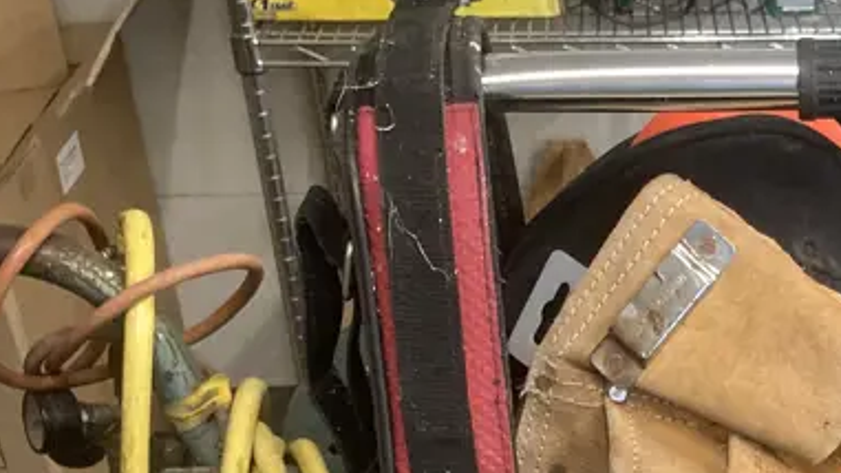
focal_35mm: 82
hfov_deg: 24.2
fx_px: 1828
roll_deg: -2.1
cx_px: 925
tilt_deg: -34.5
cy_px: 696
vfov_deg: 13.9
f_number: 1.8
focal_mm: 3.99
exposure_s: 1/50
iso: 160
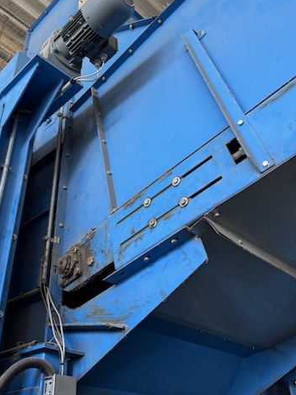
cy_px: 152
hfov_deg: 42.4
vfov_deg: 54.8
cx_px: 100
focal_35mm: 33
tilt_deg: +38.7
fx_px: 376
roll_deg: -4.0
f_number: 1.78
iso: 125
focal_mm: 6.76
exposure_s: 1/50
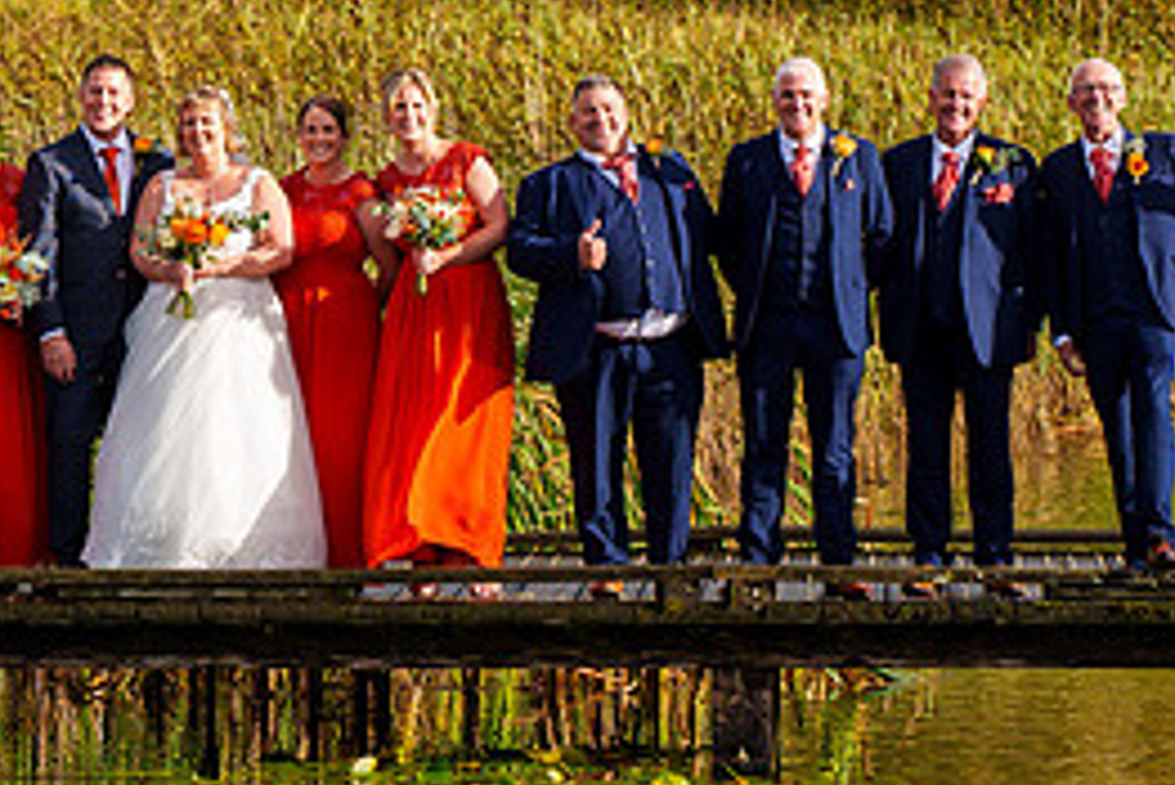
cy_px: 176
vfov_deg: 6.1
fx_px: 7380
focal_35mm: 226
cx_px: 234
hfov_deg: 9.1
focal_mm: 75
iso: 250
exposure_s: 1/1250
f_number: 4.5
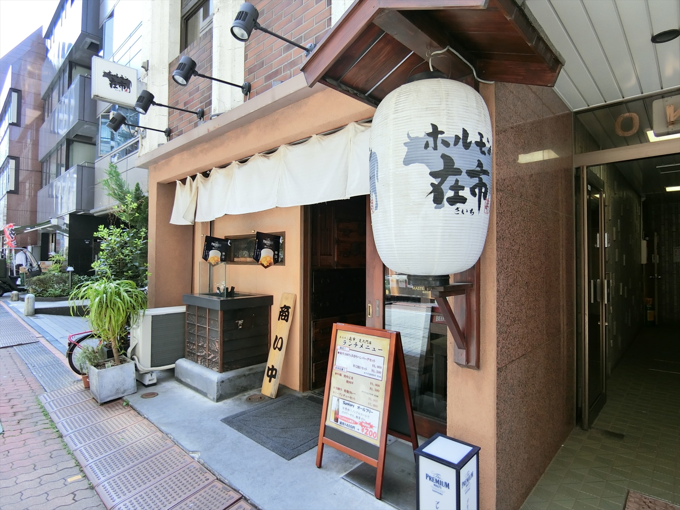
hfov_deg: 84.7
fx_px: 373
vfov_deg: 68.7
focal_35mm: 19
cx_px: 340
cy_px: 255
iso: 80
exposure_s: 1/200
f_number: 2.7
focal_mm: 4.06
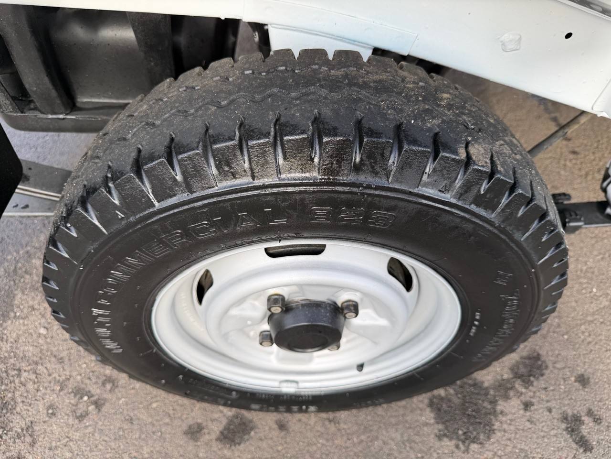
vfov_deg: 56.8
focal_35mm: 24
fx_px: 424
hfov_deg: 71.6
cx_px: 306
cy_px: 230
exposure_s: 1/735
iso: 80
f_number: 1.78
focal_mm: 6.76
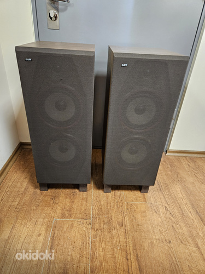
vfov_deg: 73.9
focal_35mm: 23
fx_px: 182
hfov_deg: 58.9
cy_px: 137
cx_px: 102
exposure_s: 1/33.3
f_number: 1.8
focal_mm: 5.4
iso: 640
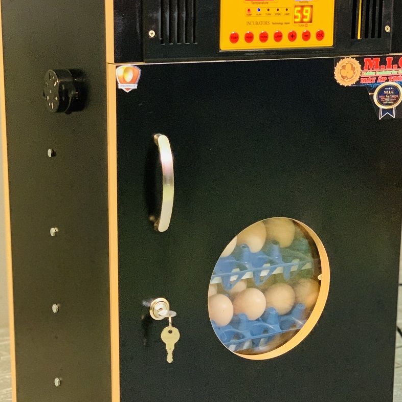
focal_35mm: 78
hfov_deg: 22.2
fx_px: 1025
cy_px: 230
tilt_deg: -11.7
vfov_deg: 22.2
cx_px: 206
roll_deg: +0.3
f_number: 2.4
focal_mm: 6
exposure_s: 1/30
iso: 1000
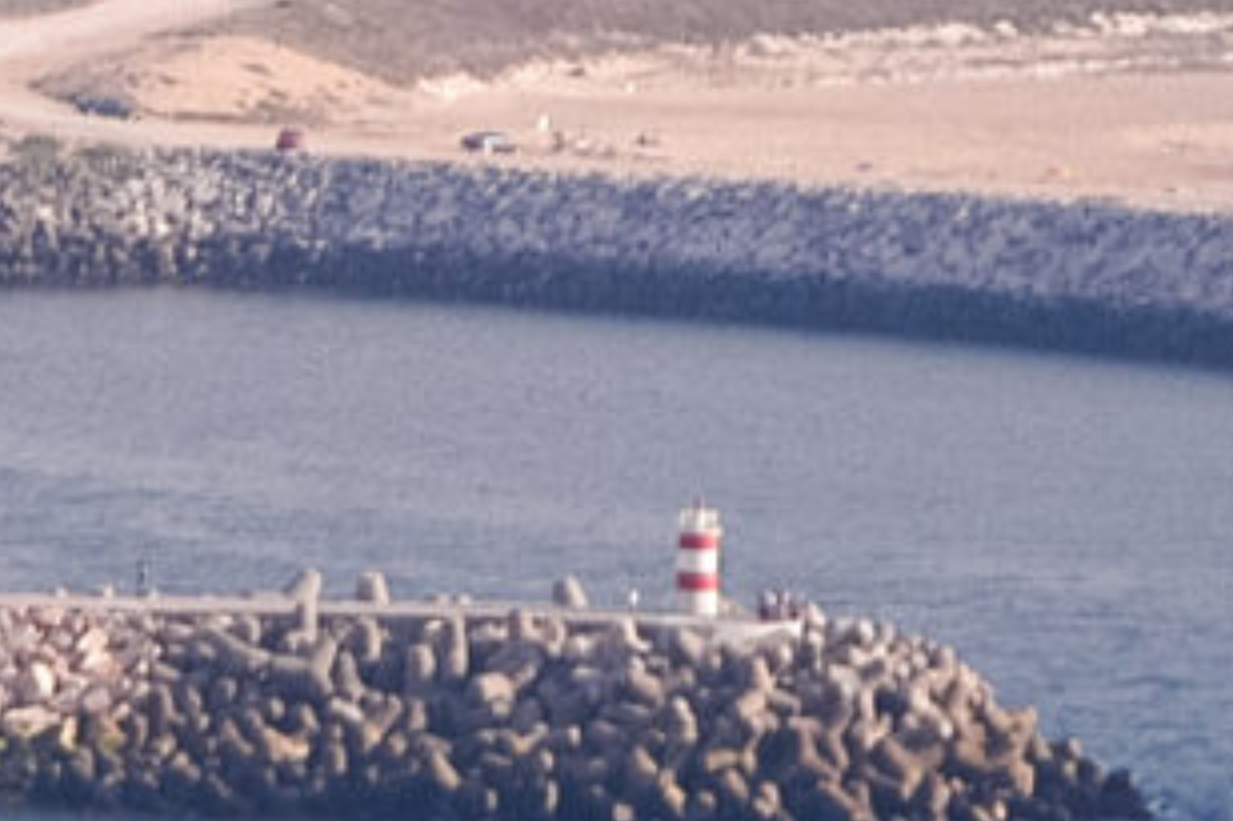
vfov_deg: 1.4
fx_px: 32450
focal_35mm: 948
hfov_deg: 2.2
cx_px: -168
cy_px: -469
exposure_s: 1/1000
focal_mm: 120
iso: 320
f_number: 8
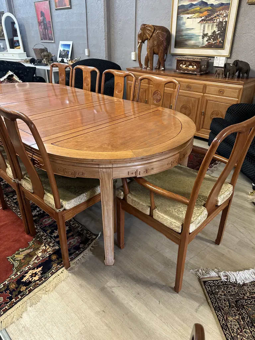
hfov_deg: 56.8
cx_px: 128
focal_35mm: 24
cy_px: 170
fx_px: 236
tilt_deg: -29.5
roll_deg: -0.7
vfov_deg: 71.6
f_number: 1.78
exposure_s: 1/50
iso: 250
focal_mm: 6.86
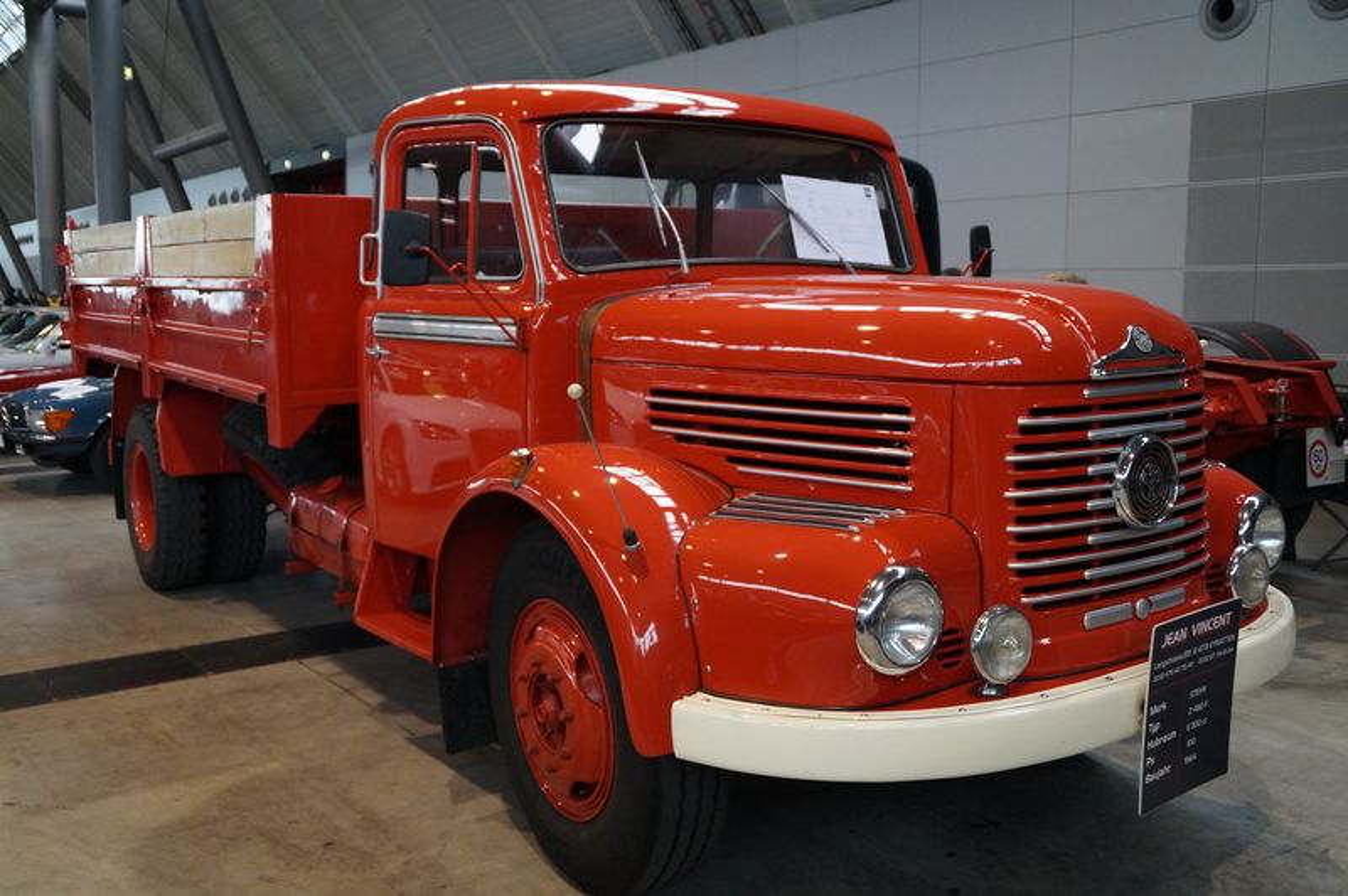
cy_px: 448
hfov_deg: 57.3
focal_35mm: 33
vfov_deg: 39.9
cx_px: 674
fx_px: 1235
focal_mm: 22
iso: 1600
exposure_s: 1/160
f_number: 4
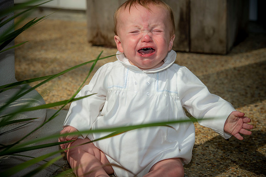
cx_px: 133
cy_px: 88
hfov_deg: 16.4
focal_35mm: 125
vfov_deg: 11.0
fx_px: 923
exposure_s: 1/200
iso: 50
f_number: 8
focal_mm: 125
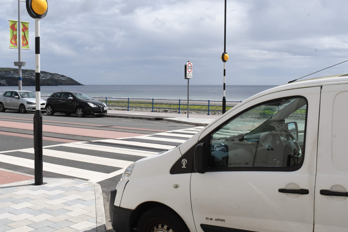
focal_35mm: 44
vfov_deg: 30.5
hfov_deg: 44.2
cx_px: 136
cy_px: 119
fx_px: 425
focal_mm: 24
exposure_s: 1/1000
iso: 800
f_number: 16
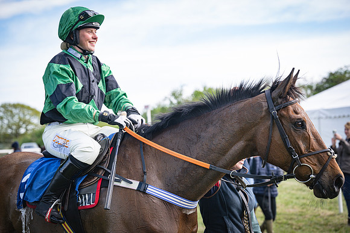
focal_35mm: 70
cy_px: 116
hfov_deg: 28.8
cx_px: 175
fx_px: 681
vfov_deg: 19.5
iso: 400
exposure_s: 1/1250
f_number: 4
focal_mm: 70
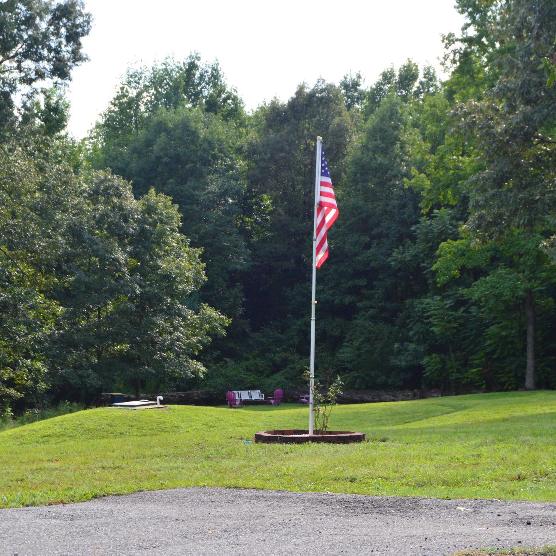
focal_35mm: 81
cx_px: 290
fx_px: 1472
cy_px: 279
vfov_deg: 21.4
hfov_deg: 21.4
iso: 400
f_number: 10
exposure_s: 1/200
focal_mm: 42
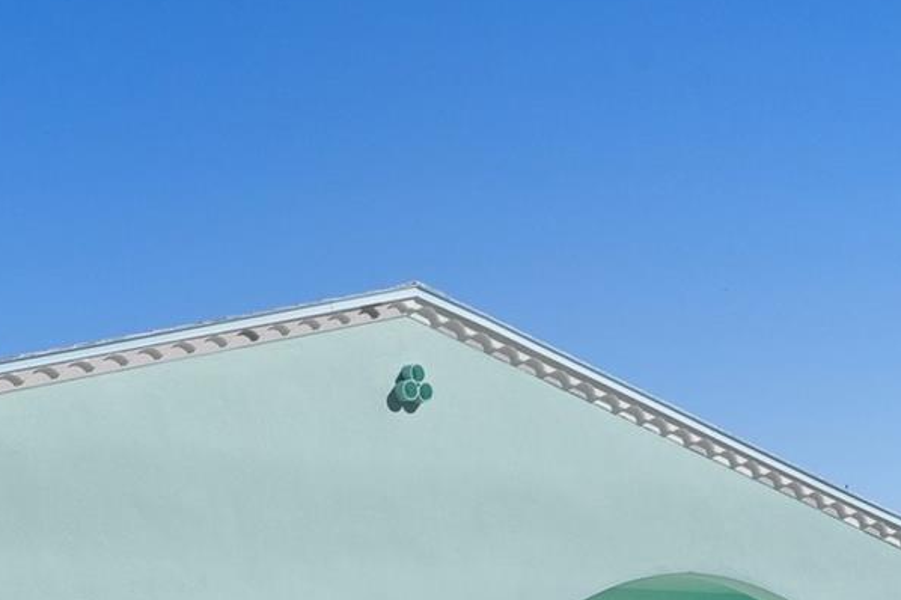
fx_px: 2076
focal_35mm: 83
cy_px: 733
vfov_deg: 15.8
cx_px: 146
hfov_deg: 24.0
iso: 320
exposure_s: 1/1000
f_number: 8
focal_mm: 31
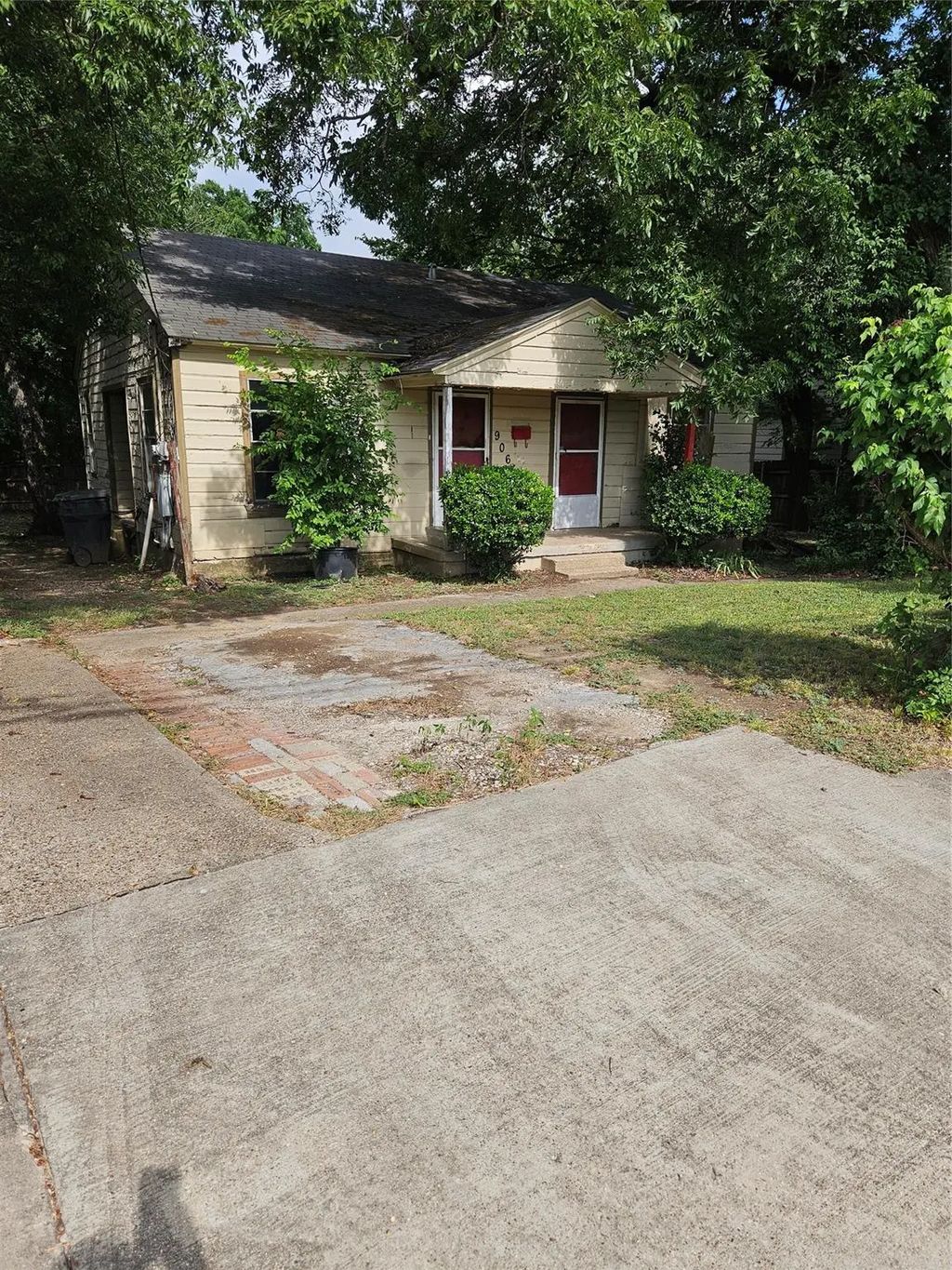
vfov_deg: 73.9
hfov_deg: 58.9
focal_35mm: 23
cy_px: 635
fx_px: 843
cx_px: 476
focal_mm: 5.4
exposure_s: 1/1480
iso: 25
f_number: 1.8
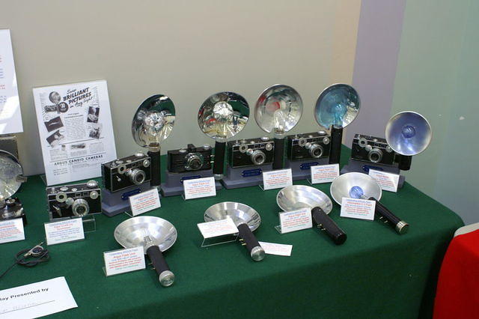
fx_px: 598
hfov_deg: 43.6
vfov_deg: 29.8
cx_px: 240
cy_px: 160
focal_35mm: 45
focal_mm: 30
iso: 800
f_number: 5
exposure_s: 1/50
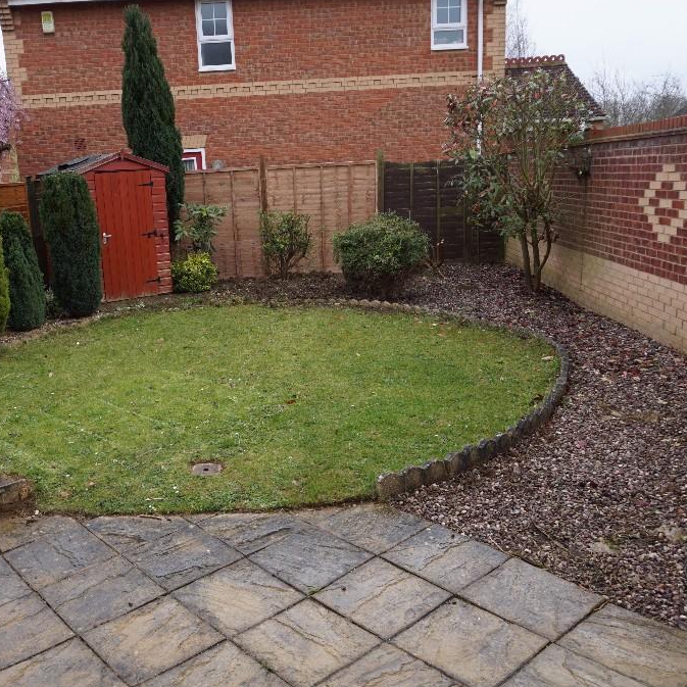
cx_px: 251
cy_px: 344
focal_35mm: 31
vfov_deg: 52.5
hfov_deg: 51.9
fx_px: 696
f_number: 7.1
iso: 100
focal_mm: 16
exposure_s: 1/100
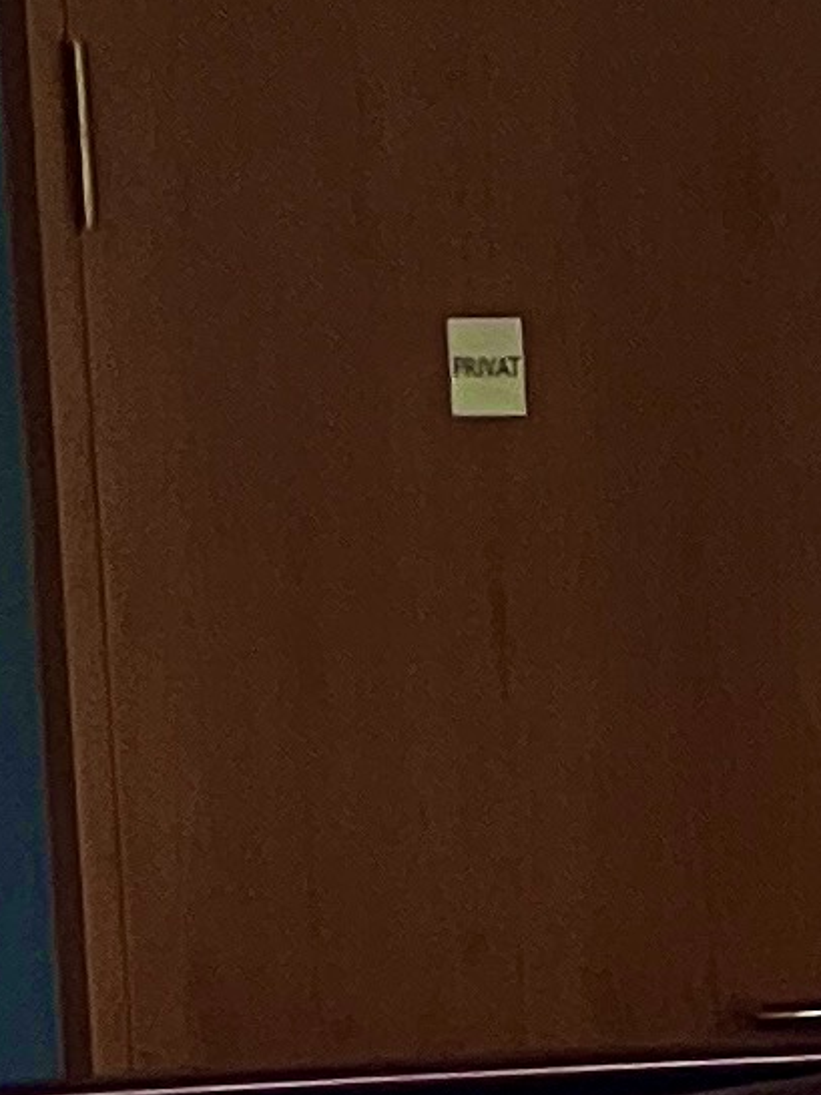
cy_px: 2686
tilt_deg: -5.3
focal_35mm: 570
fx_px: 18018
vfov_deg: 3.4
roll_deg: +2.2
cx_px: 2106
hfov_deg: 2.6
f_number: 2.8
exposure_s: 1/99
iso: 100
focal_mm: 9
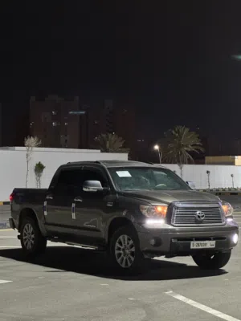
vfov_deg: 25.3
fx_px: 715
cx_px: 120
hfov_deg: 19.1
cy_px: 160
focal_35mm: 77
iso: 1000
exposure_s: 1/34
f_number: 2.8
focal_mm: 9
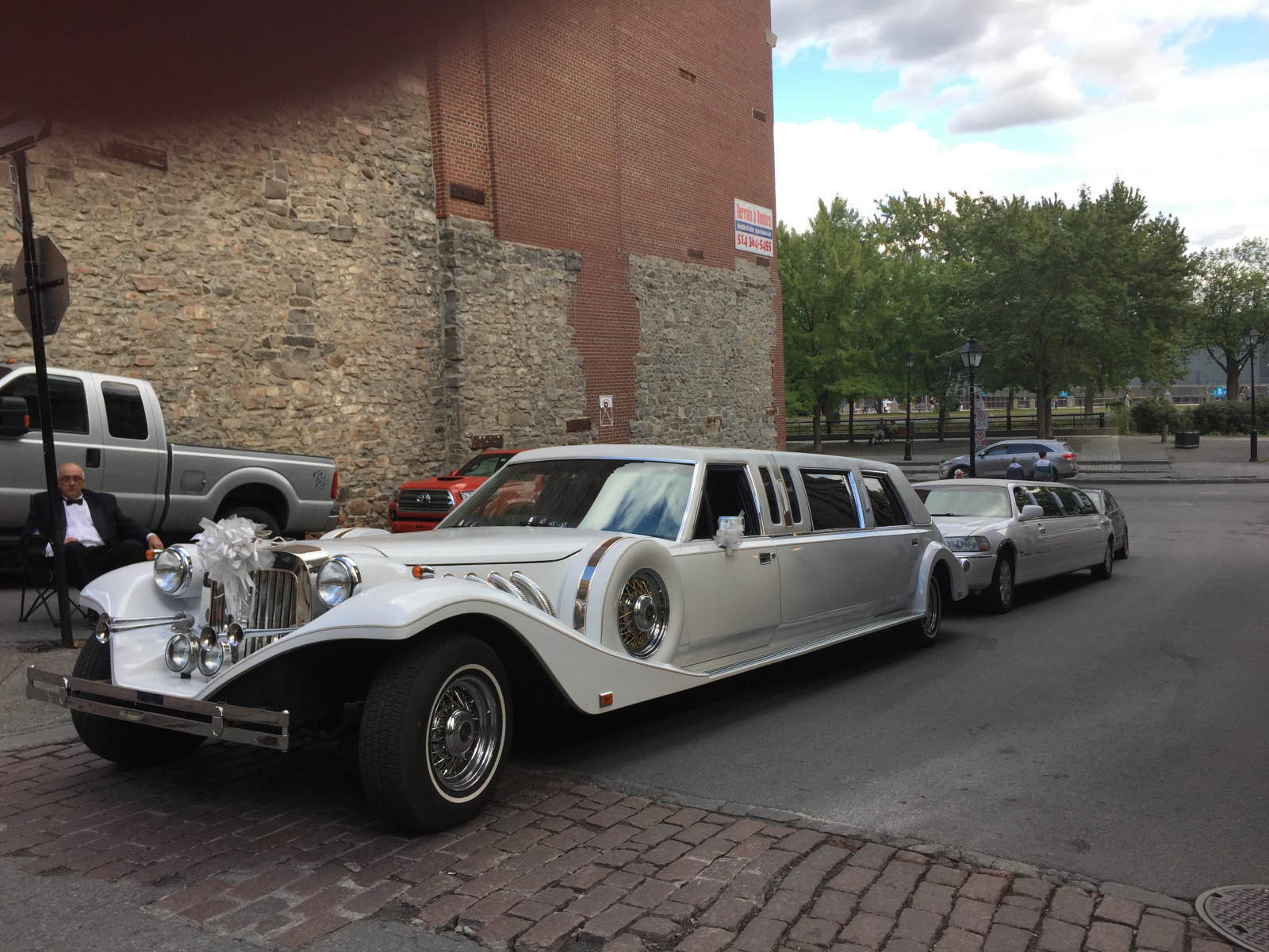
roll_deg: +1.7
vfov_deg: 48.2
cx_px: 634
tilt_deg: -4.5
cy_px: 476
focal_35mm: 29
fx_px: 1063
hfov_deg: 61.7
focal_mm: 4.15
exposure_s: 1/449
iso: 32
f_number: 2.2
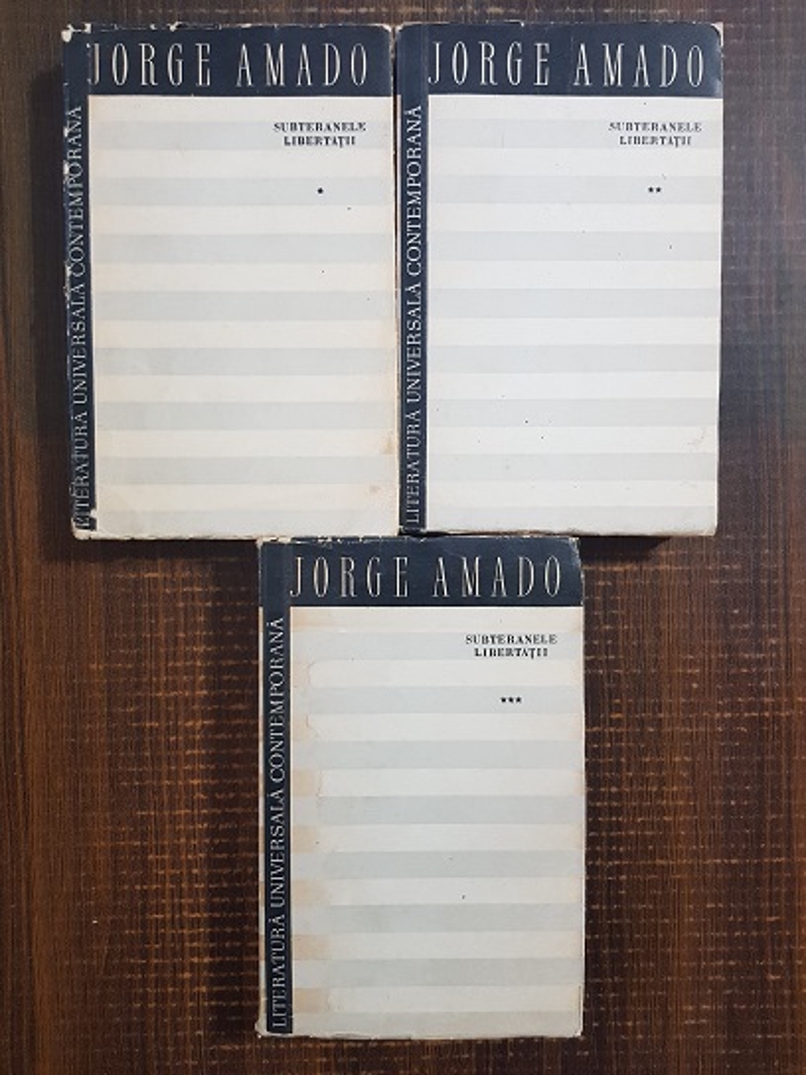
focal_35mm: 26
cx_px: 403
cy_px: 538
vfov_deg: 67.3
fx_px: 807
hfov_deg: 53.1
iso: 200
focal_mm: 4.3
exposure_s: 1/28
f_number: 1.7
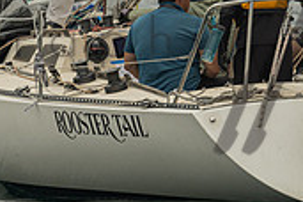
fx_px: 6371
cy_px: -69
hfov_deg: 2.7
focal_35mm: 757
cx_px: 159
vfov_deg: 1.8
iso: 400
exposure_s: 1/2000
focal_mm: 200
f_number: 6.3
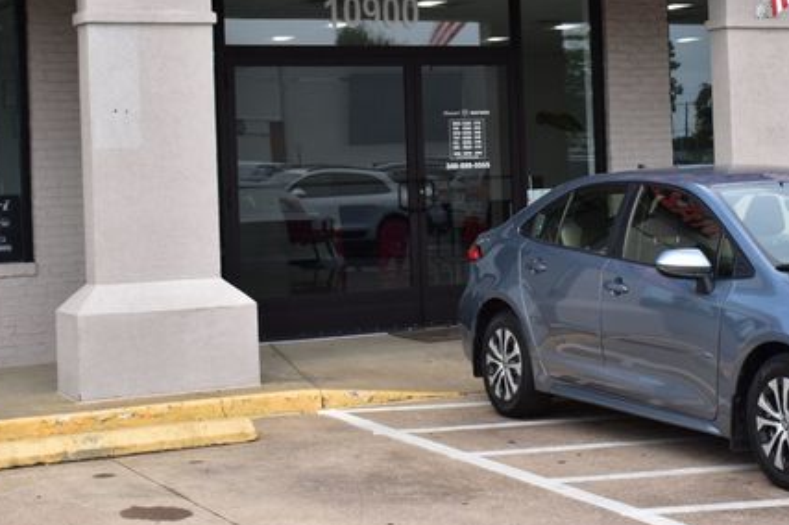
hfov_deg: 25.5
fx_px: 1725
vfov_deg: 17.2
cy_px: 148
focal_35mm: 79
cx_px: 565
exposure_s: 1/320
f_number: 11
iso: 400
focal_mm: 35
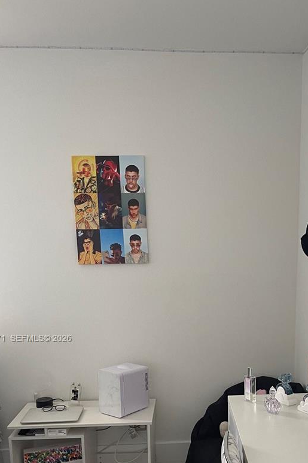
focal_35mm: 42
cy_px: 339
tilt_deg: -12.1
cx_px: 230
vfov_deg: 45.1
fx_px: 539
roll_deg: -0.1
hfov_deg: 31.3
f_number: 1.6
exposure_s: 1/65
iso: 125
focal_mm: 5.1
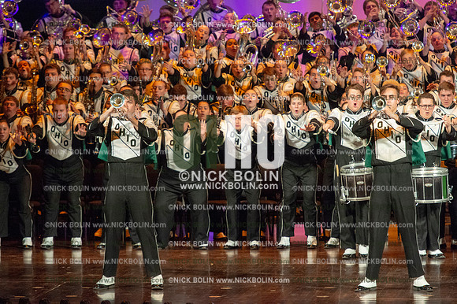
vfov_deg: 5.5
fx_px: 3172
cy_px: 152
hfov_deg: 8.2
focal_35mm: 250
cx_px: 228
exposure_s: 1/320
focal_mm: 250
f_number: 5.6
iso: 8000
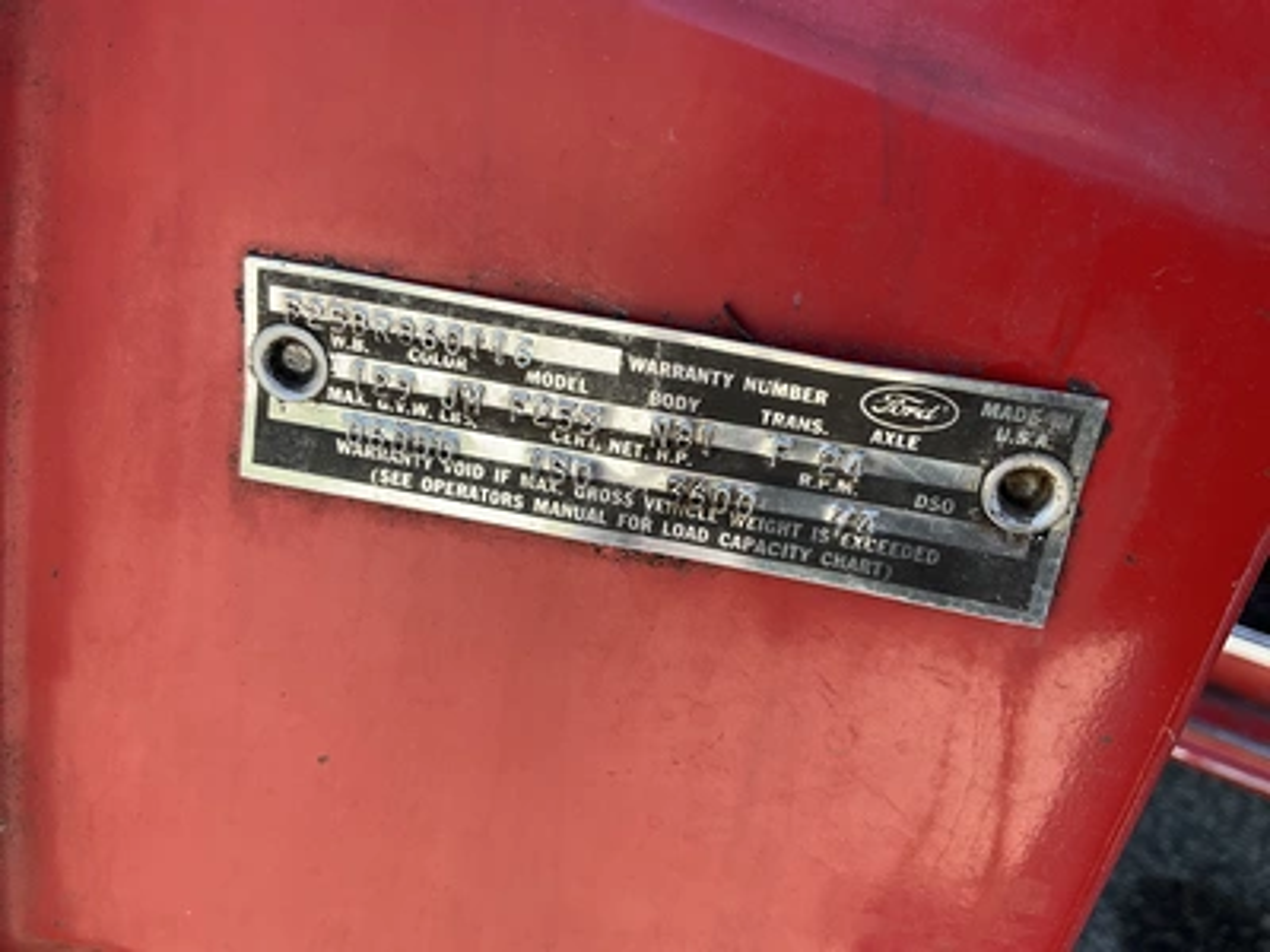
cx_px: 635
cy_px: 476
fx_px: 1064
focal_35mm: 29
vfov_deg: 48.2
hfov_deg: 61.7
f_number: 1.8
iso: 20
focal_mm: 3
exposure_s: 1/142
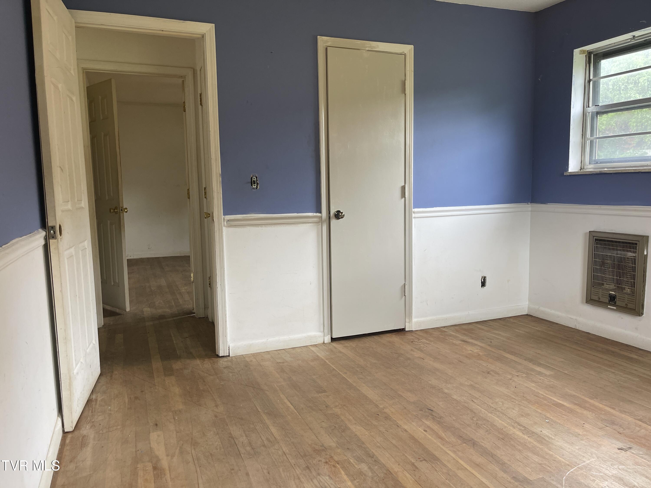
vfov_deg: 54.9
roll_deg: +0.8
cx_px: 326
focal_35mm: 25
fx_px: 470
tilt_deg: -6.7
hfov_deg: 69.4
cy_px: 244
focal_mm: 5.1
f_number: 1.6
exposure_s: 1/120
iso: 100
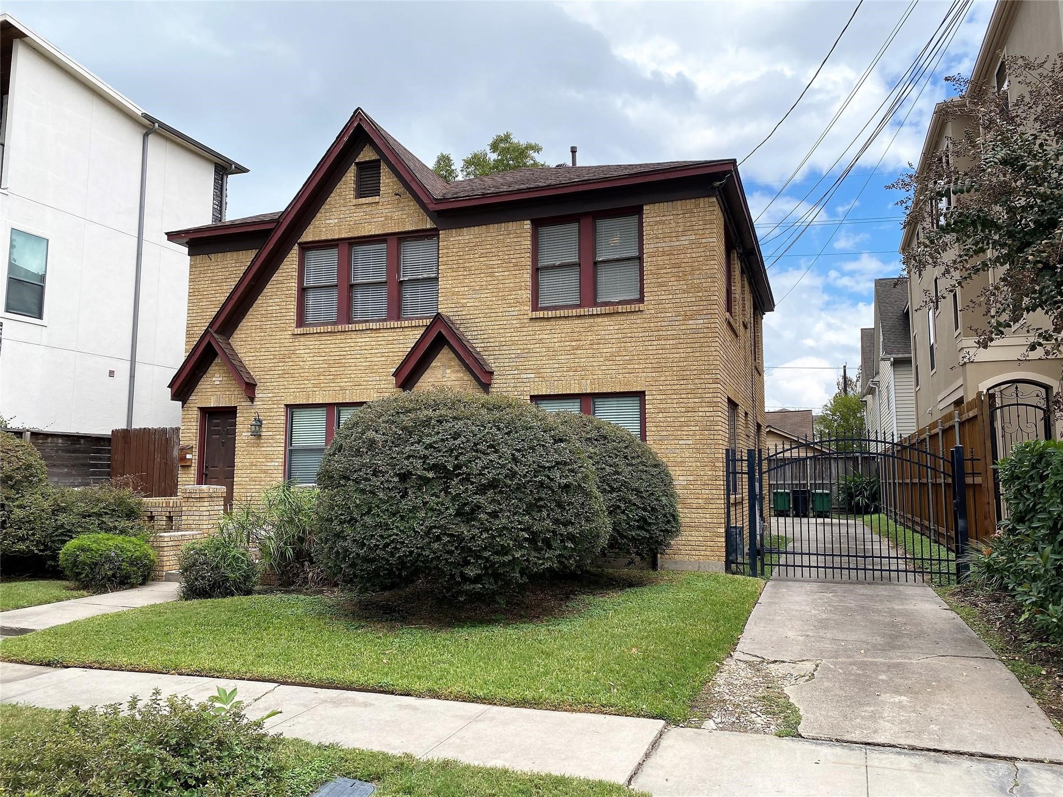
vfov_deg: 53.1
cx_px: 532
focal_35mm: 26
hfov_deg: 67.3
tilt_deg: +6.0
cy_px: 398
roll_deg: -0.3
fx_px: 798
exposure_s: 1/1779
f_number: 1.8
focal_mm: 4.25
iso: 32
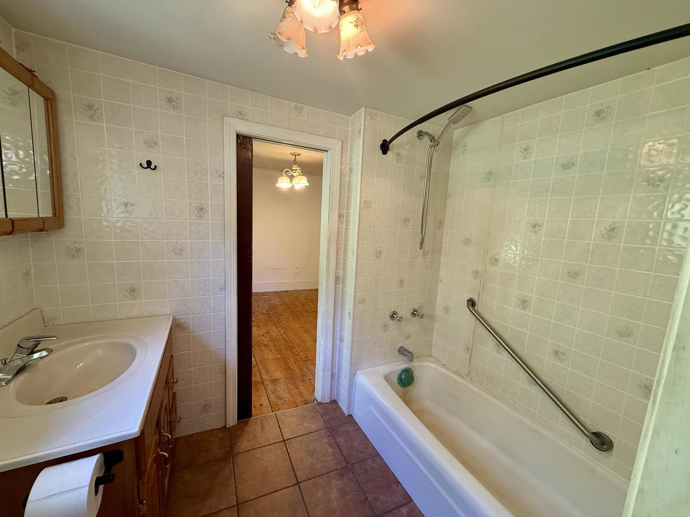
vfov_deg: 85.7
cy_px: 258
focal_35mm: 14
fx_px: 279
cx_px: 345
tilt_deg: -8.5
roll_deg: -2.8
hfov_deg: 102.1
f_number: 2.2
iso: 200
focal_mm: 2.22
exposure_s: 1/60
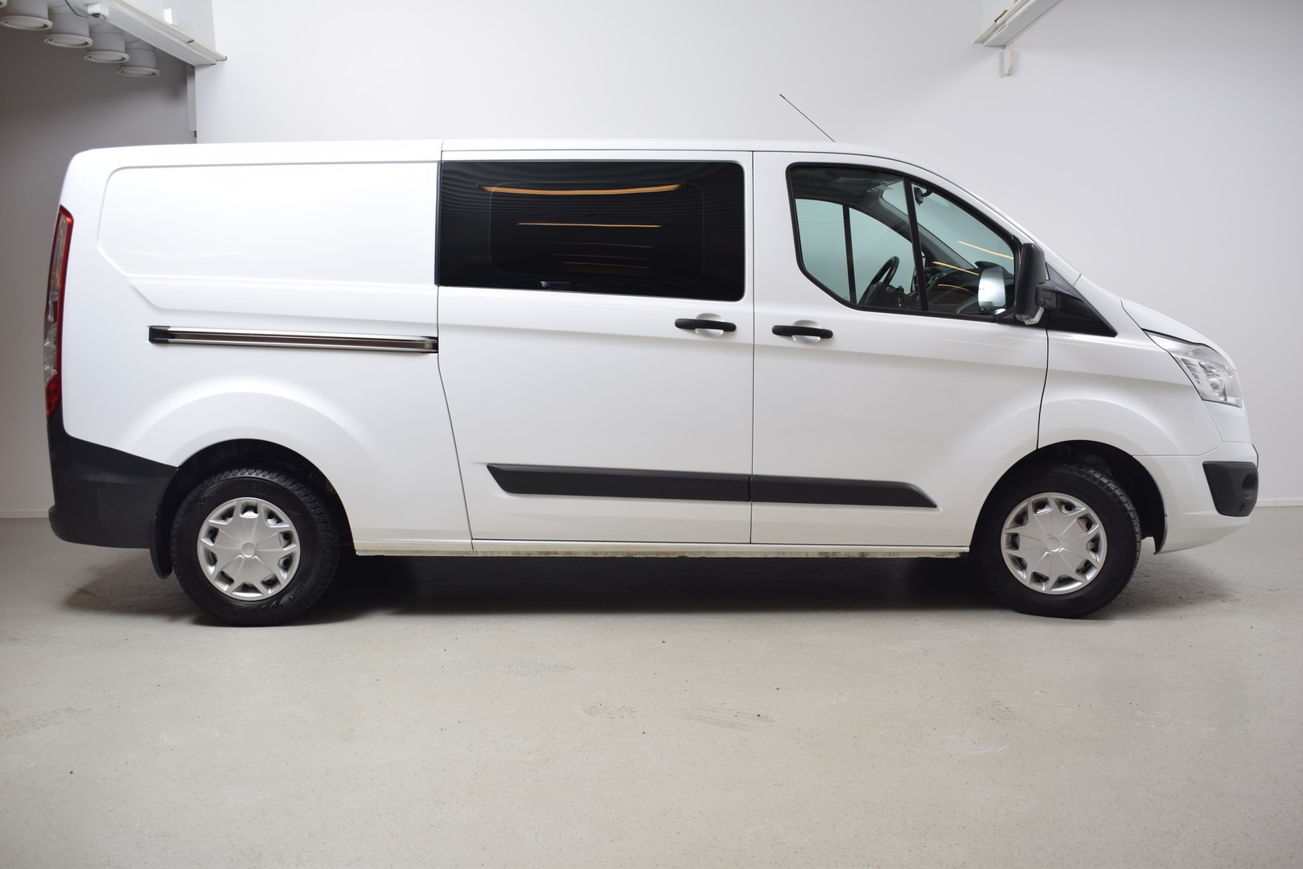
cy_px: 434
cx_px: 652
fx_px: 1303
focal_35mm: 36
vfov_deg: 36.9
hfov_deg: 53.1
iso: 100
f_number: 5
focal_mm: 24
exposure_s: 1/100
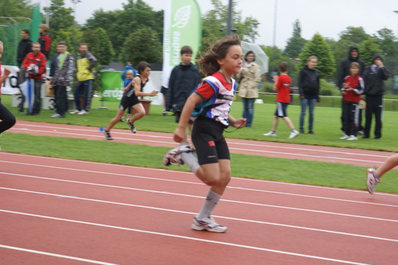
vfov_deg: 15.2
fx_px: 995
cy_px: 132
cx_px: 199
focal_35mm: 90
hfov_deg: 22.6
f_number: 5.6
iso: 100
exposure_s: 1/250
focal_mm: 60
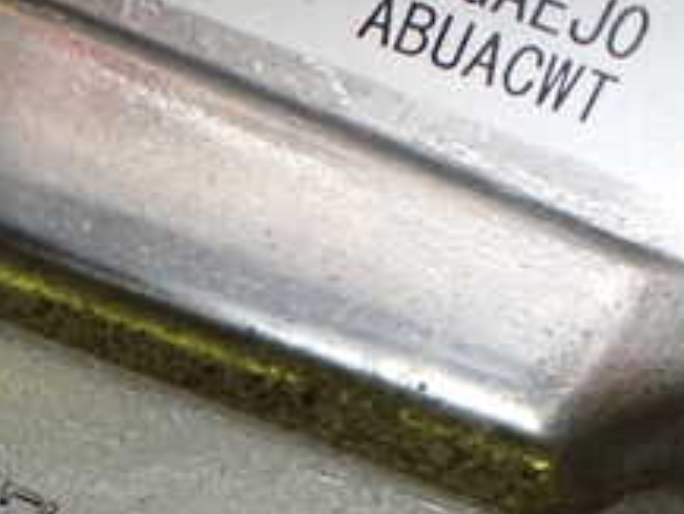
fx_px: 1641
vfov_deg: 17.4
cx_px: -95
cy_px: 498
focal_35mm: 83
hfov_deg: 22.1
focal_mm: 5.4
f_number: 2.3
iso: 640
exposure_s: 1/125
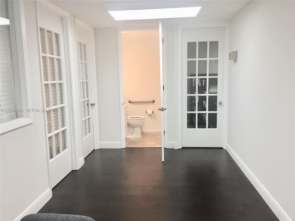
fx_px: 247
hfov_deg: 61.7
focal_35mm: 29
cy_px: 110
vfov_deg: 48.2
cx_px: 148
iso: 80
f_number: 2.2
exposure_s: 1/30
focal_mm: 4.15
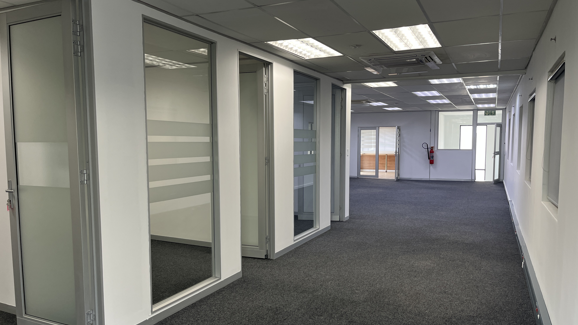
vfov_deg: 40.1
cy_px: 179
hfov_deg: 66.1
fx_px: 444
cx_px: 292
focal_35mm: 29
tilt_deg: -6.0
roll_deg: -0.1
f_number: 1.6
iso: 64
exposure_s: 1/100
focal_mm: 5.1
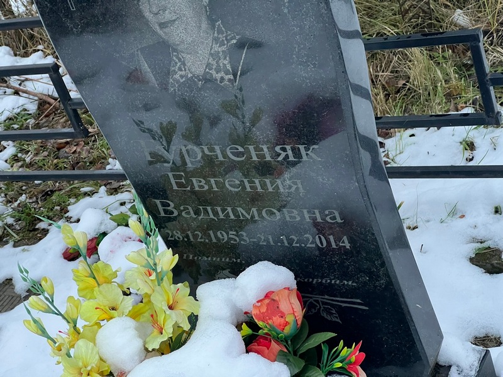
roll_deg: +21.1
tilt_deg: -30.2
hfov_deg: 25.3
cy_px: 188
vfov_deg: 19.1
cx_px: 252
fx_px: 1119
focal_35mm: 77
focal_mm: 9
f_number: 2.8
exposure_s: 1/60
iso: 400
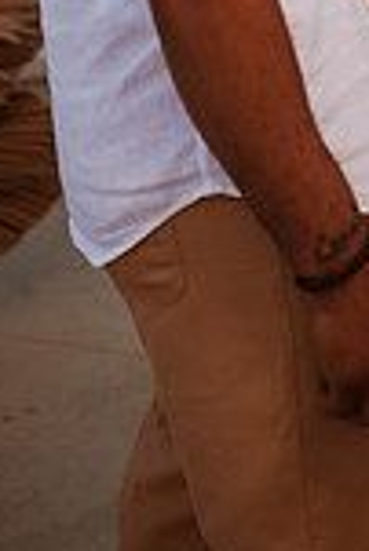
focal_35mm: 104
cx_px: 345
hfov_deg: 13.1
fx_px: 1595
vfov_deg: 17.8
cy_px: -248
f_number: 1.6
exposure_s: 1/8000
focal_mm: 35
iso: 125
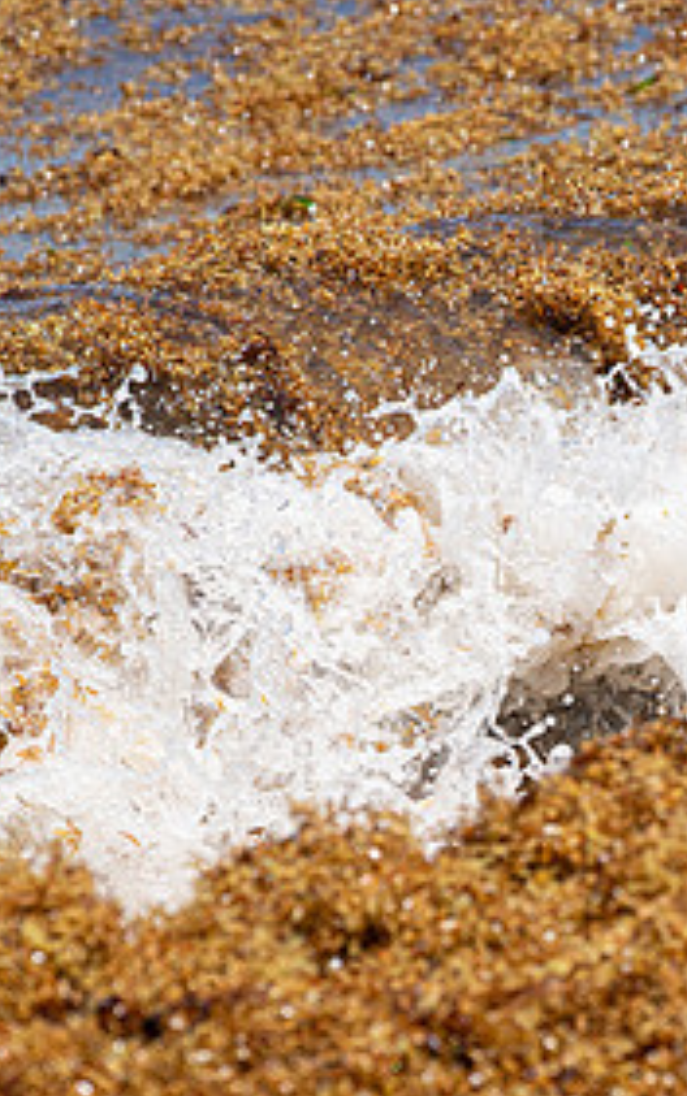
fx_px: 13340
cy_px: 708
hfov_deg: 2.9
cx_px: 730
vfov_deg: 4.7
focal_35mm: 446
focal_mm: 212
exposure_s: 1/1250
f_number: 10
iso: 640
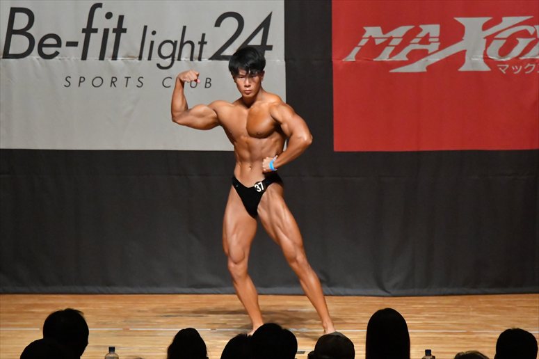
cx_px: 270
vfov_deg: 5.1
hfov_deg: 7.6
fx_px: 4041
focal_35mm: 270
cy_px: 180
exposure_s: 1/400
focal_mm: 180
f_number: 5.6
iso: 12800
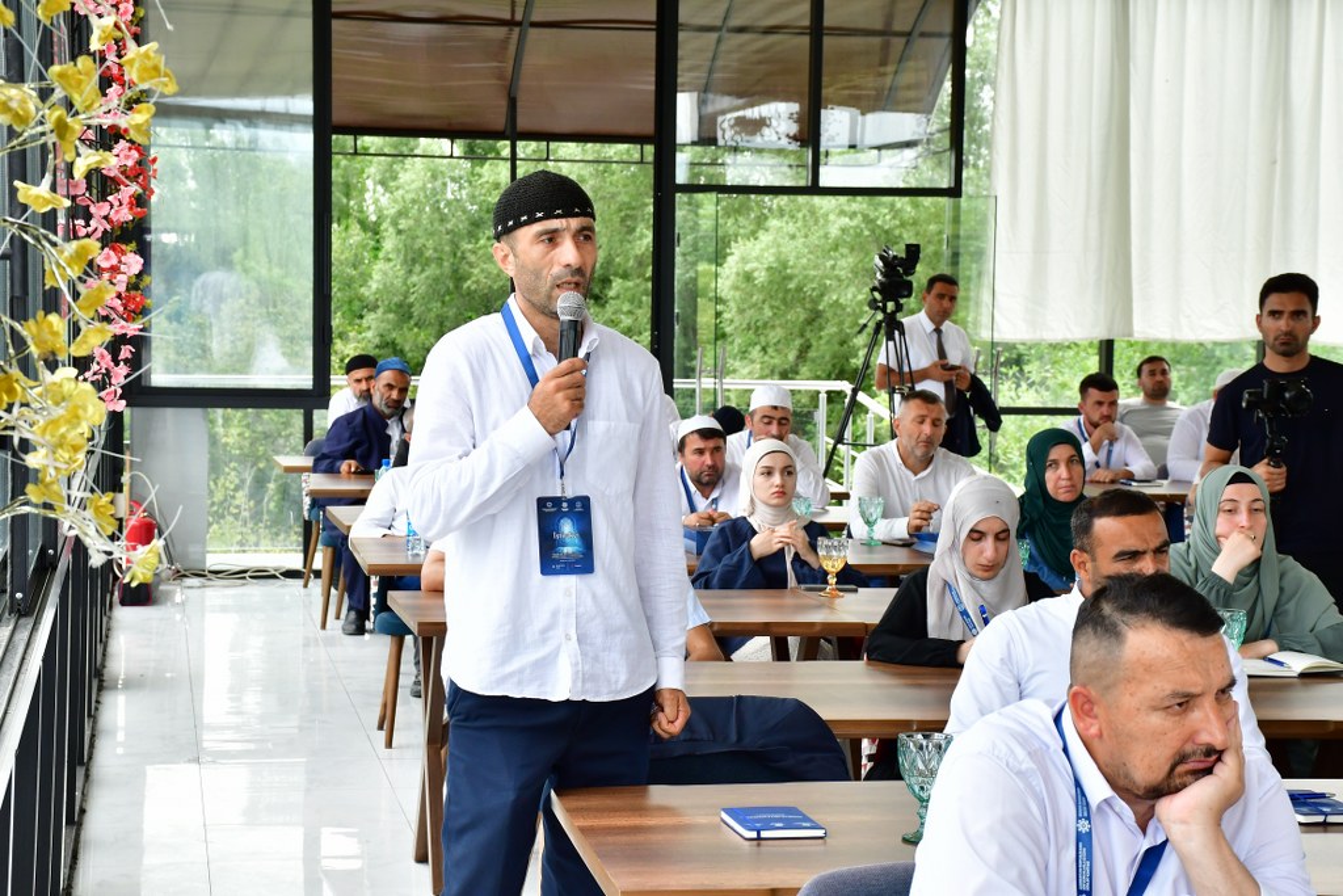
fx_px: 2910
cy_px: 448
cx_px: 672
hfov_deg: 26.0
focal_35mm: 78
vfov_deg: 17.5
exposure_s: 1/400
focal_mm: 52
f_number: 10
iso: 1250
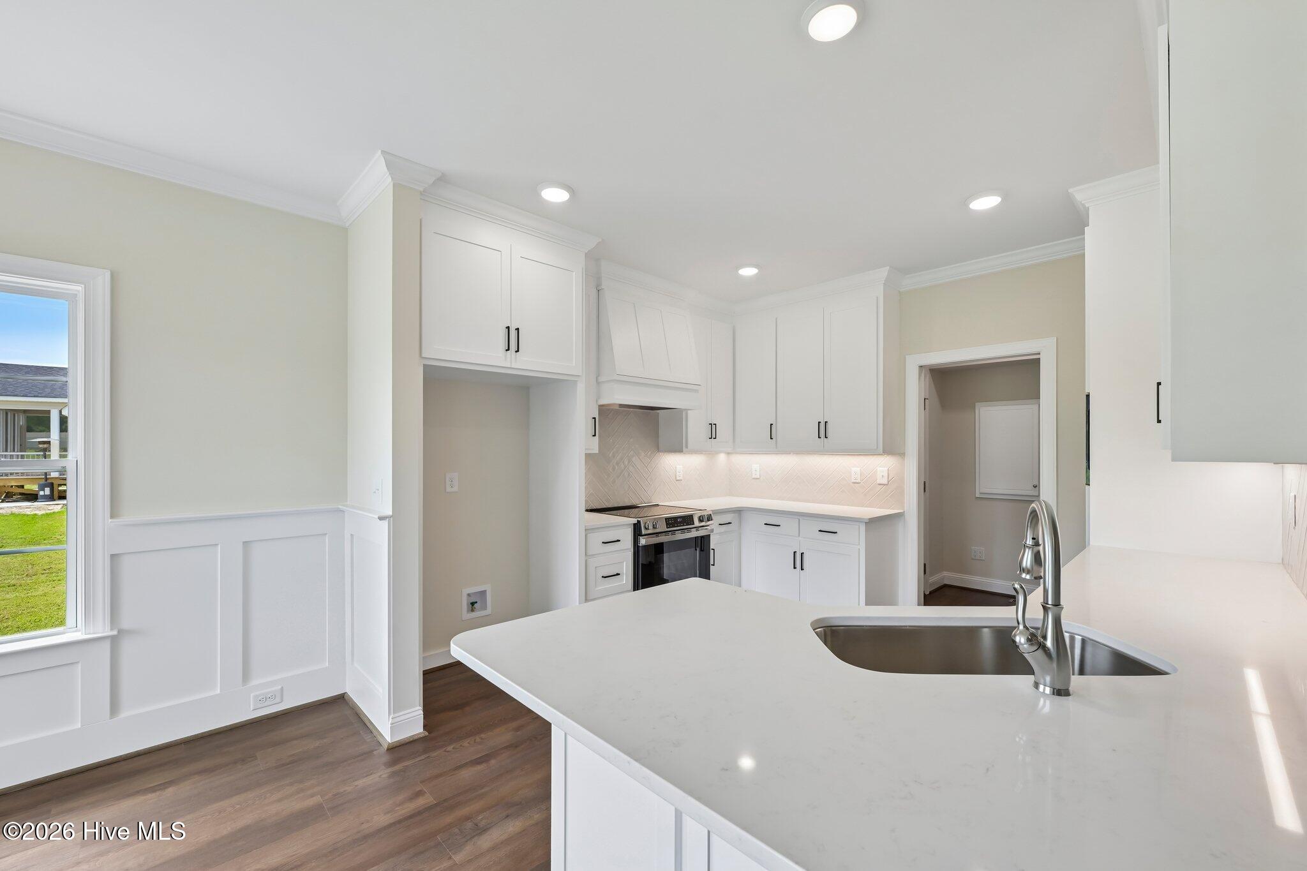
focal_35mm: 14
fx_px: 508
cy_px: 436
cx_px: 654
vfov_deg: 81.2
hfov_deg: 104.3
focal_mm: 14
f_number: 8
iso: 100
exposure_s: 1/40
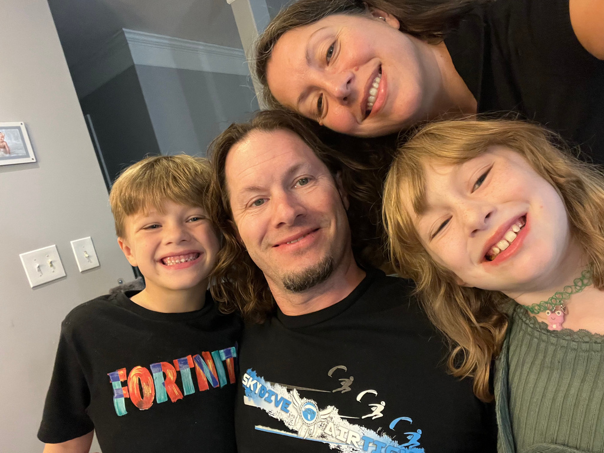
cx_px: 302
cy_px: 226
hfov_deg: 73.9
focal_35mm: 23
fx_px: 401
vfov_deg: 58.9
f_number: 2.2
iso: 400
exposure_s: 1/30
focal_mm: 2.7
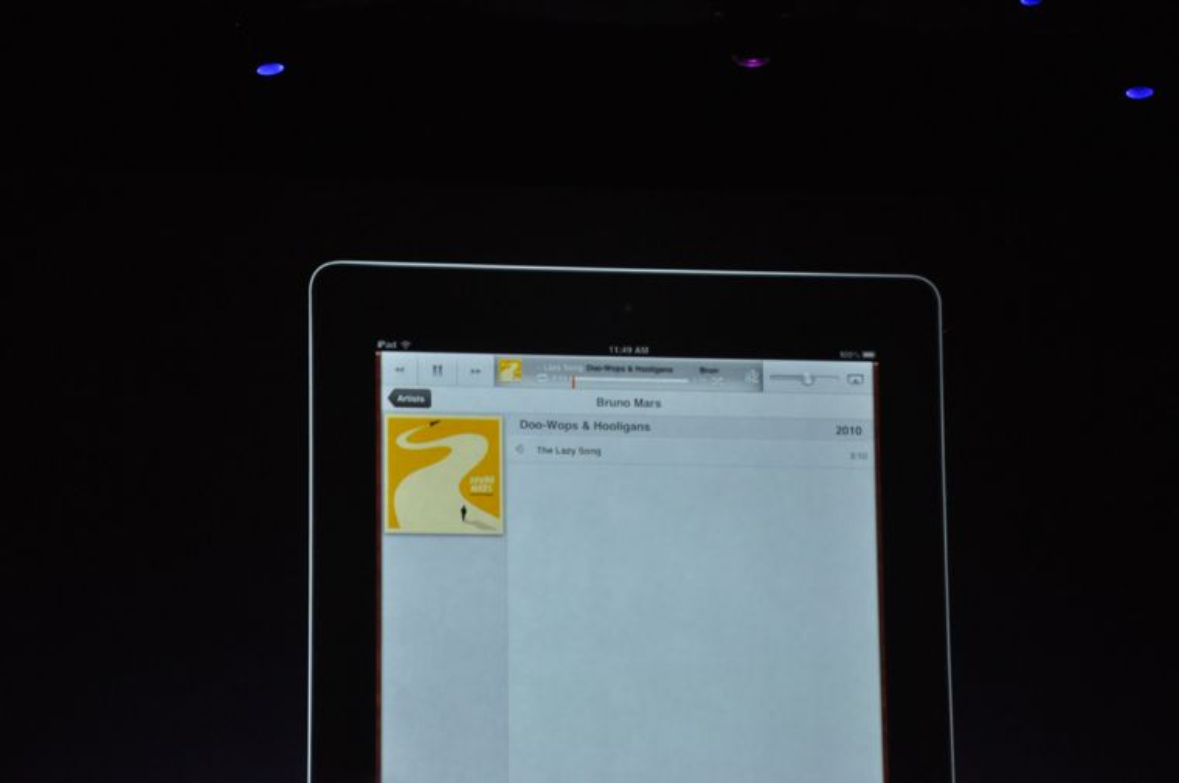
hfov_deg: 13.1
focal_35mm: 158
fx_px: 5153
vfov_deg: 8.7
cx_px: 590
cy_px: 392
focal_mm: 105
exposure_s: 1/125
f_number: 5.6
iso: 1600
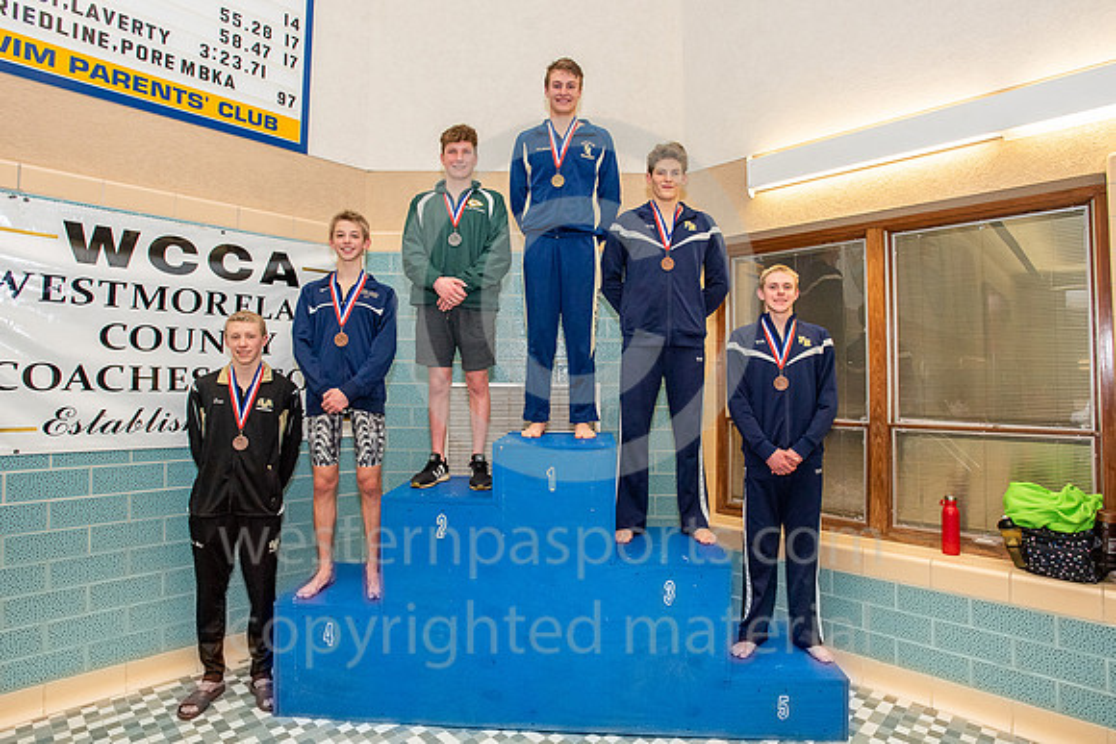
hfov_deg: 86.7
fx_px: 591
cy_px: 359
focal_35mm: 19
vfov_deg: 64.4
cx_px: 557
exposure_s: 1/200
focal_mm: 17
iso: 2000
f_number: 8
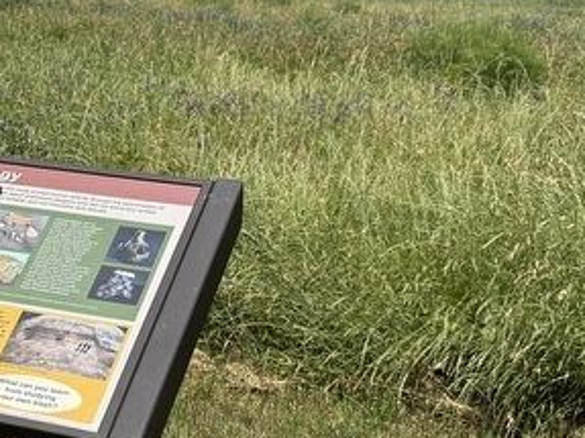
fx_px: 1132
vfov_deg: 21.5
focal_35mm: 67
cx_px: 33
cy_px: 377
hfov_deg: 27.7
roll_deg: -2.7
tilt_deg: -17.8
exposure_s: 1/5714
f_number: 1.78
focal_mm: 6.76
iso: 100
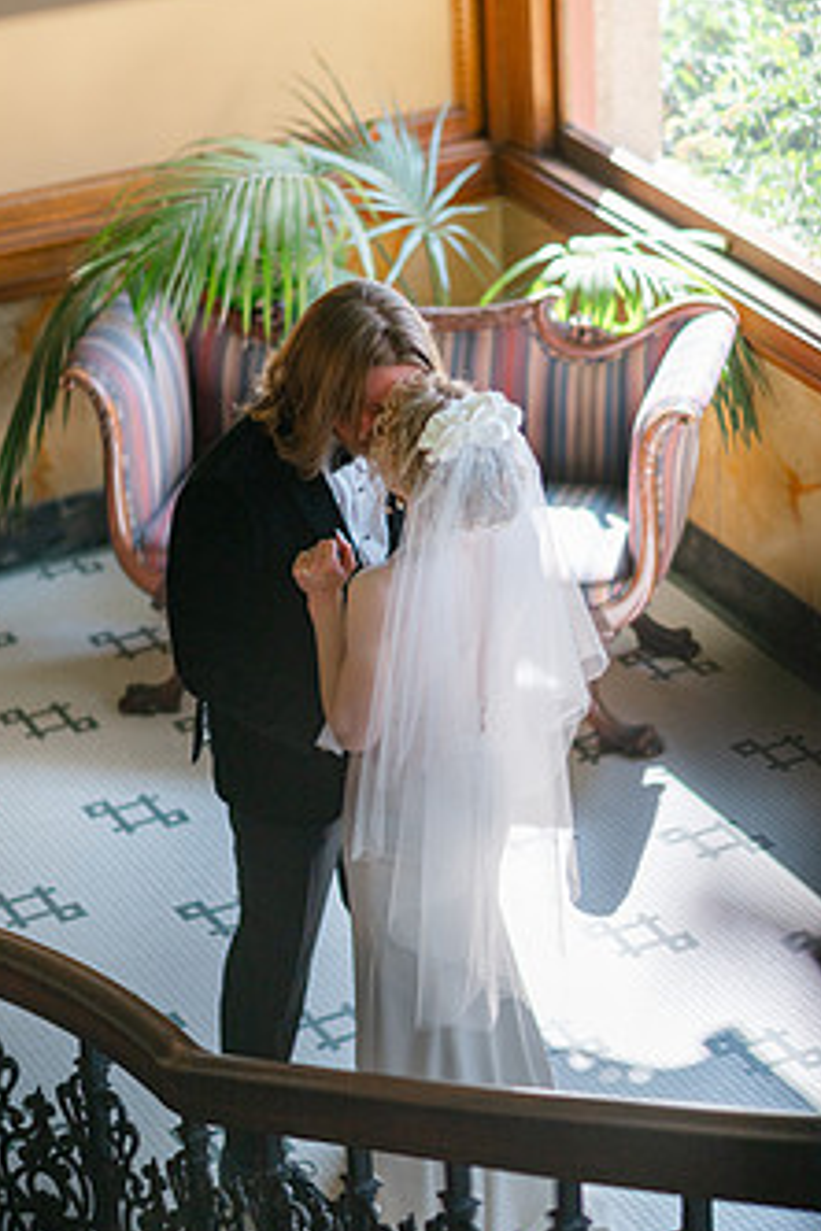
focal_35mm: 115
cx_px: 414
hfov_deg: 11.9
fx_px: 3934
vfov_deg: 17.8
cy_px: 547
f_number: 1.8
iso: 400
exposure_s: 1/640
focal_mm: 85
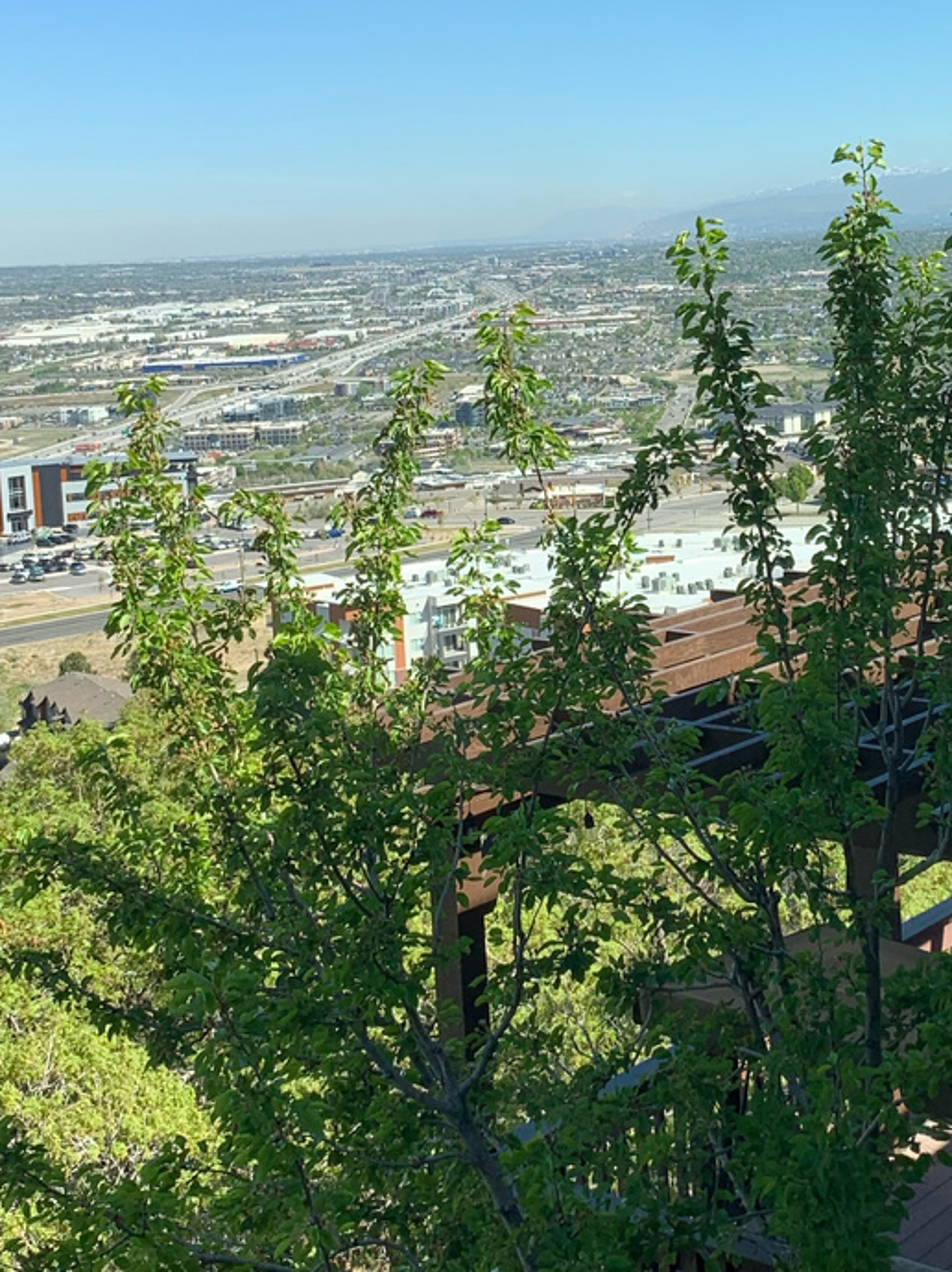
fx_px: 2129
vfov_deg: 32.9
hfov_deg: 24.9
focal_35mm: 58
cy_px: 414
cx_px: 716
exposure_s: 1/1149
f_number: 1.8
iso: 25
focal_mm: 4.25
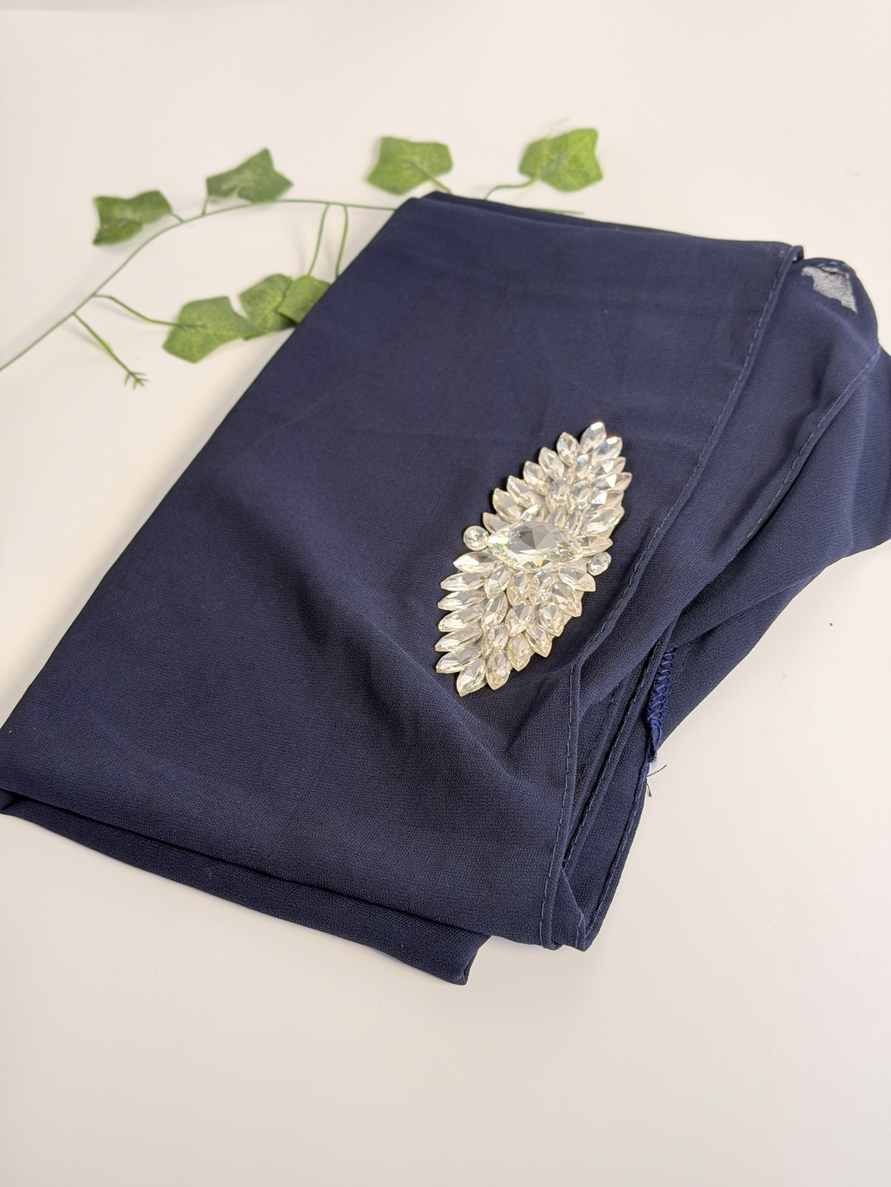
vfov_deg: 39.7
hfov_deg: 30.3
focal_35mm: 48
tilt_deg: -47.6
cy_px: 594
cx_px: 446
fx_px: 1647
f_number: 1.78
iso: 64
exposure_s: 1/168
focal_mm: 6.76
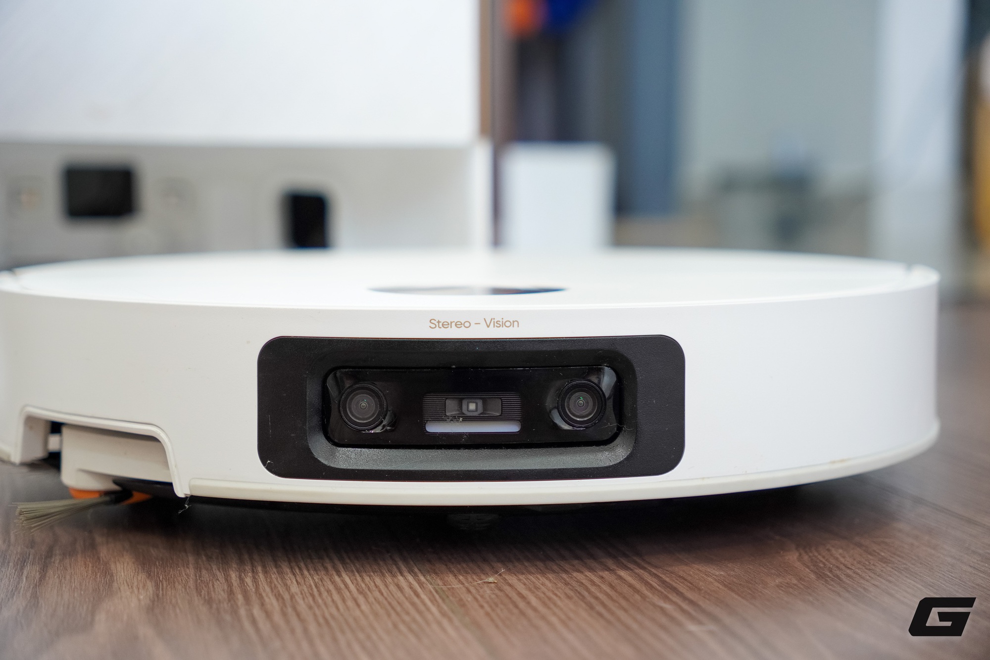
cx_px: 495
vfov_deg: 22.9
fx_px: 1634
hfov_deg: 33.7
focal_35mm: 59
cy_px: 330
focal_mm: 39.6
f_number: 3.2
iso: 640
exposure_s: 1/80
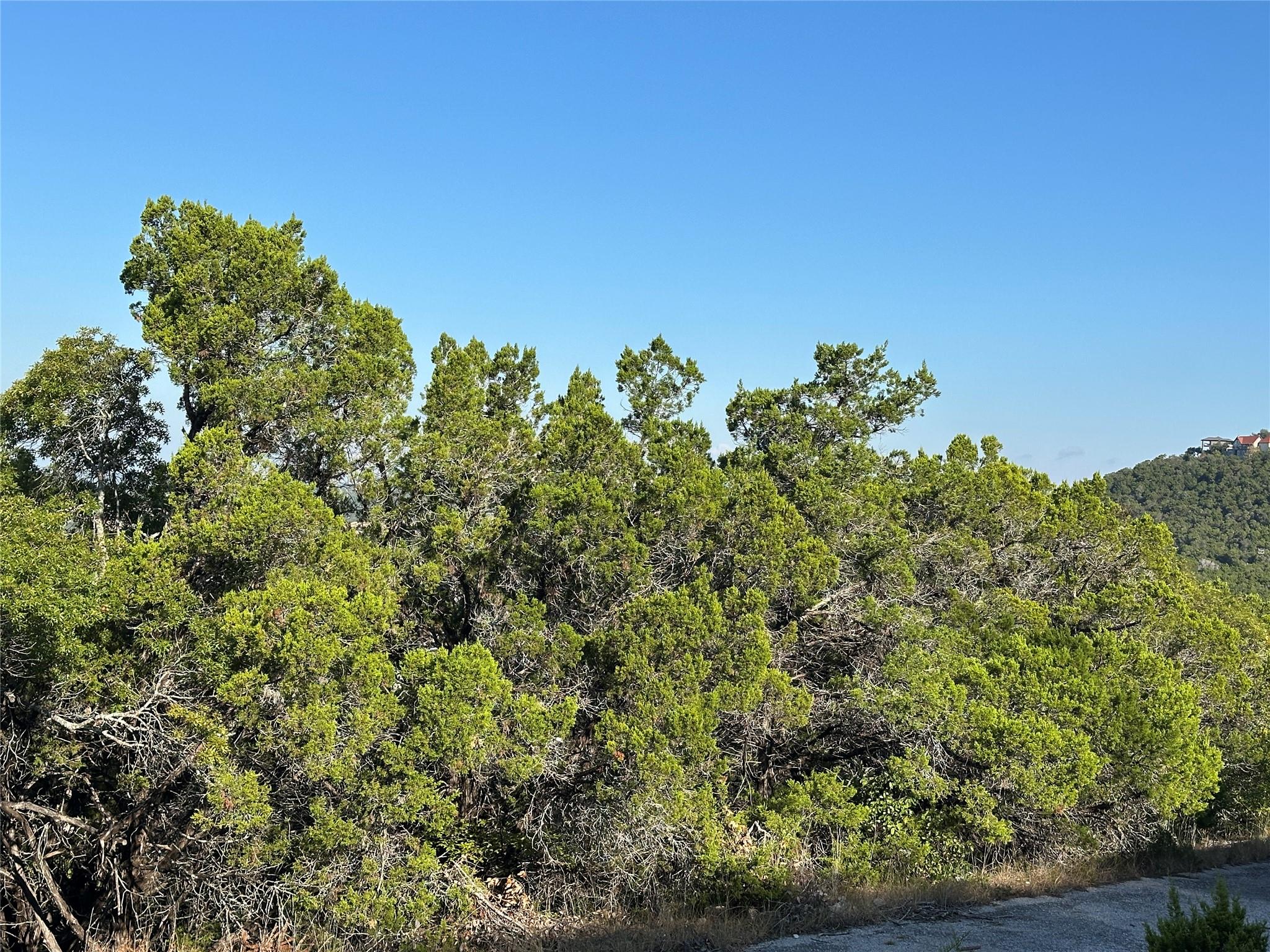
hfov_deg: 39.7
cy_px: 476
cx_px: 635
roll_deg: -2.2
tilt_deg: +0.1
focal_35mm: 48
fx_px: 1761
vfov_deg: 30.3
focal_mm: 6.86
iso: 64
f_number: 1.78
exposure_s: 1/3367
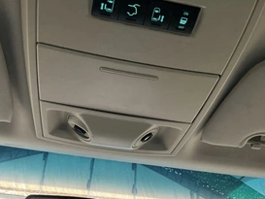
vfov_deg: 35.1
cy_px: 112
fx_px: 314
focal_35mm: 41
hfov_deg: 45.8
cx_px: 132
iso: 320
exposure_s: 1/42
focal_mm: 3
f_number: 1.8
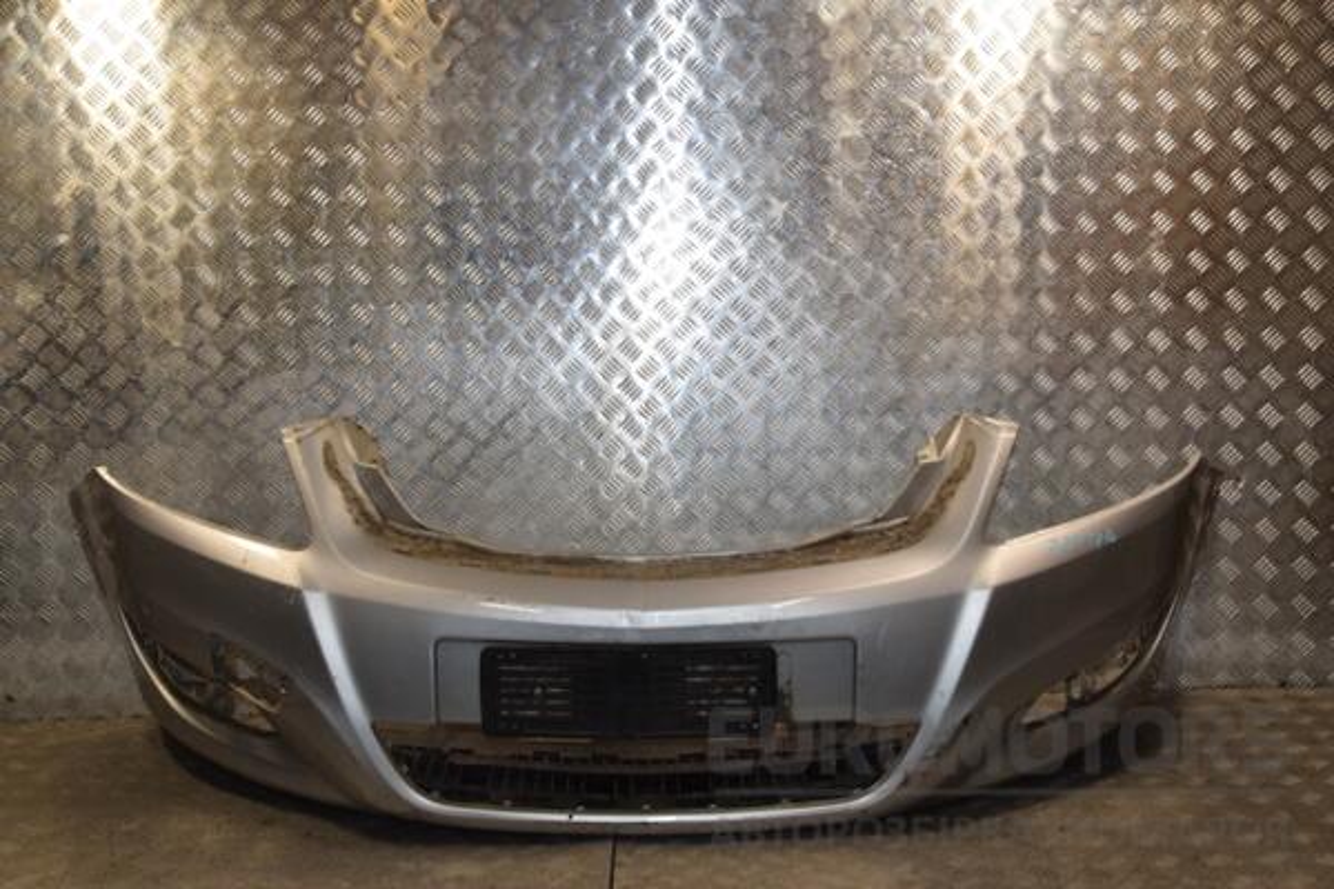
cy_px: 444
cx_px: 667
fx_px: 1445
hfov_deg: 49.6
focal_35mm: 39
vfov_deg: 34.2
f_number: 8
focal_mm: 26
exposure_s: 1/200
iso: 800
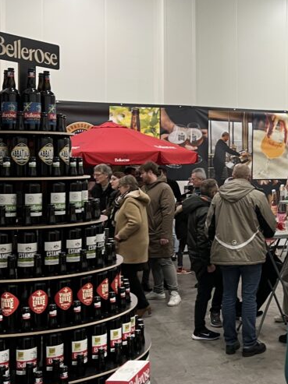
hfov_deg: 24.3
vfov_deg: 33.7
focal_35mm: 57
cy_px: 162
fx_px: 633
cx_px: 299
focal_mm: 5.7
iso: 64
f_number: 1.5
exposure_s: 1/50
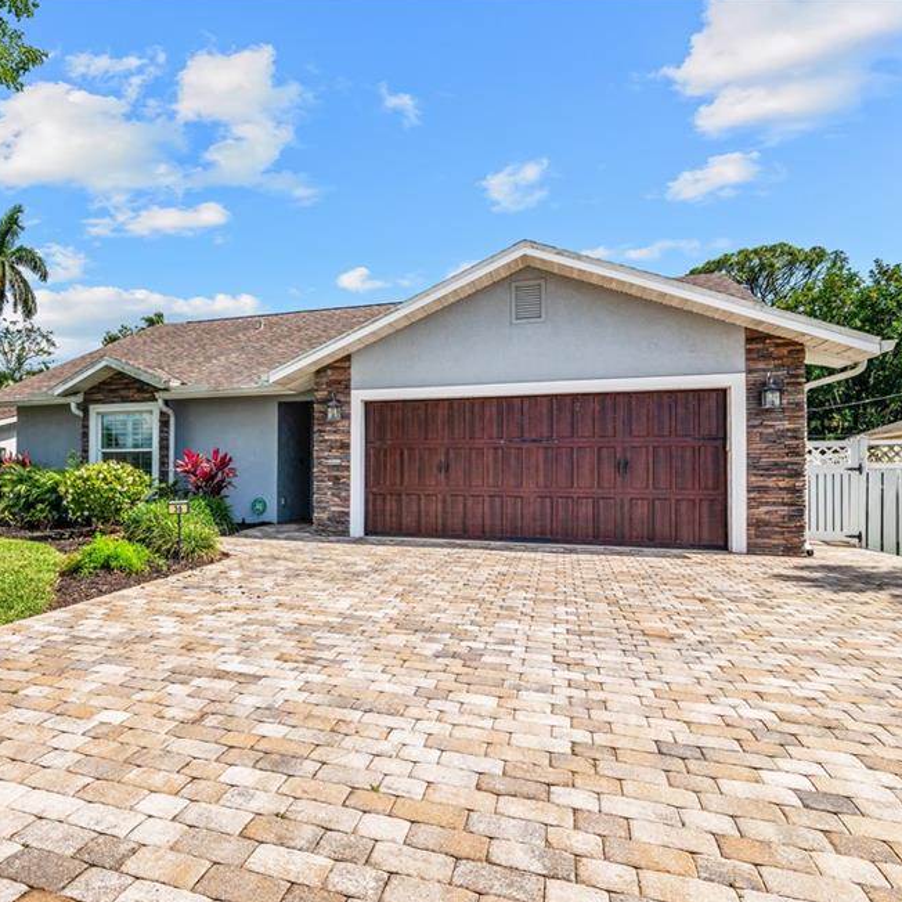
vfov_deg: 65.0
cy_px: 466
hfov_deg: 61.9
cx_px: 241
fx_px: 708
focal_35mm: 24
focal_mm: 18
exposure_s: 1/800
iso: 320
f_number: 10
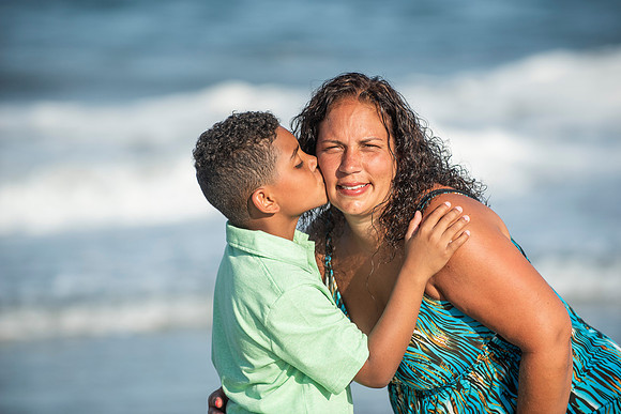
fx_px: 3451
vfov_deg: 6.9
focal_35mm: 200
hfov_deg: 10.3
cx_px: 310
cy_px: 207
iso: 250
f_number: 3.5
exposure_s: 1/4000
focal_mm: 200
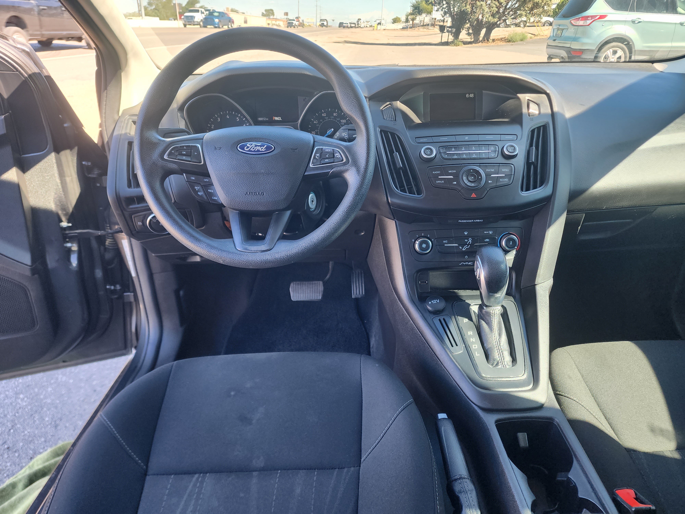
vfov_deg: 58.9
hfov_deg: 73.9
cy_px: 257
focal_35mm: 23
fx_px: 455
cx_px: 342
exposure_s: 1/180
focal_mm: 6.4
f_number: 1.8
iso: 100
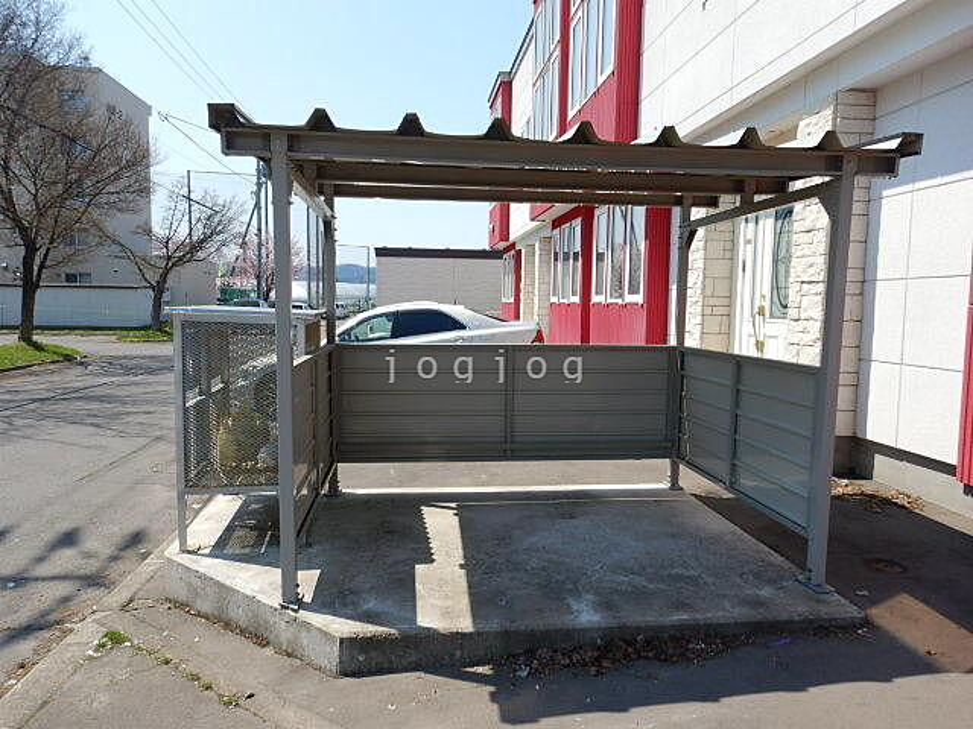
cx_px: 486
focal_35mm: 24
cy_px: 364
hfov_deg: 71.6
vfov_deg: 56.8
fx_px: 675
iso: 125
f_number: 4.1
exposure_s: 1/800
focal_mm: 4.3
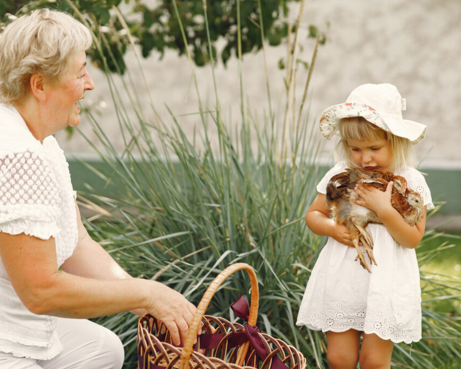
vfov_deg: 16.0
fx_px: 1310
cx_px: 232
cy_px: 184
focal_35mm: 96
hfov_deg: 20.0
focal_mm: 85
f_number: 2.5
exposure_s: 1/1600
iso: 320
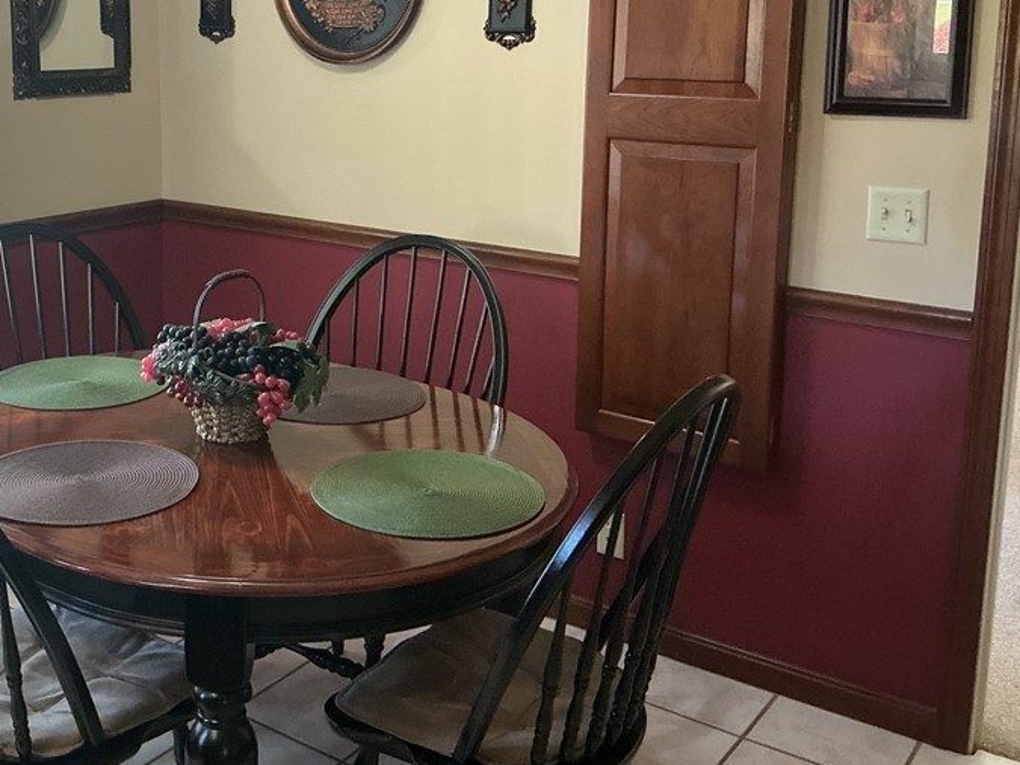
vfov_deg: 32.4
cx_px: 313
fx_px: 1296
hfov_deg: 42.2
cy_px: 215
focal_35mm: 44
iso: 160
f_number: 1.8
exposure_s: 1/60
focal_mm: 3
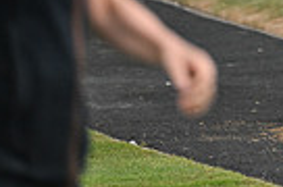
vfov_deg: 1.7
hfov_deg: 2.5
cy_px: -209
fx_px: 6376
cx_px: 578
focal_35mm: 813
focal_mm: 190
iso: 1600
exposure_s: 1/500
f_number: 4
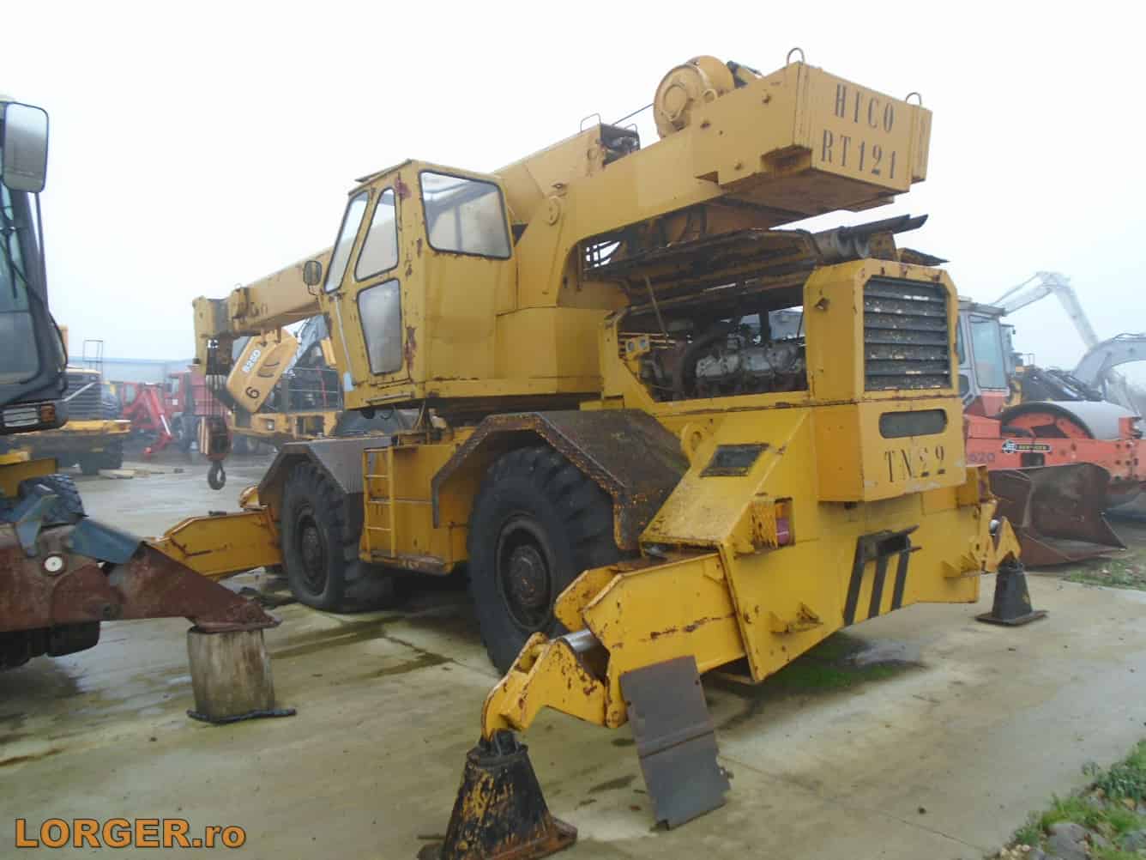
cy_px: 430
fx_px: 861
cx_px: 573
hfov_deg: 67.3
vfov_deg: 53.1
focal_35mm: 26
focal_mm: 4.6
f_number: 3.2
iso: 100
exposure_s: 1/40
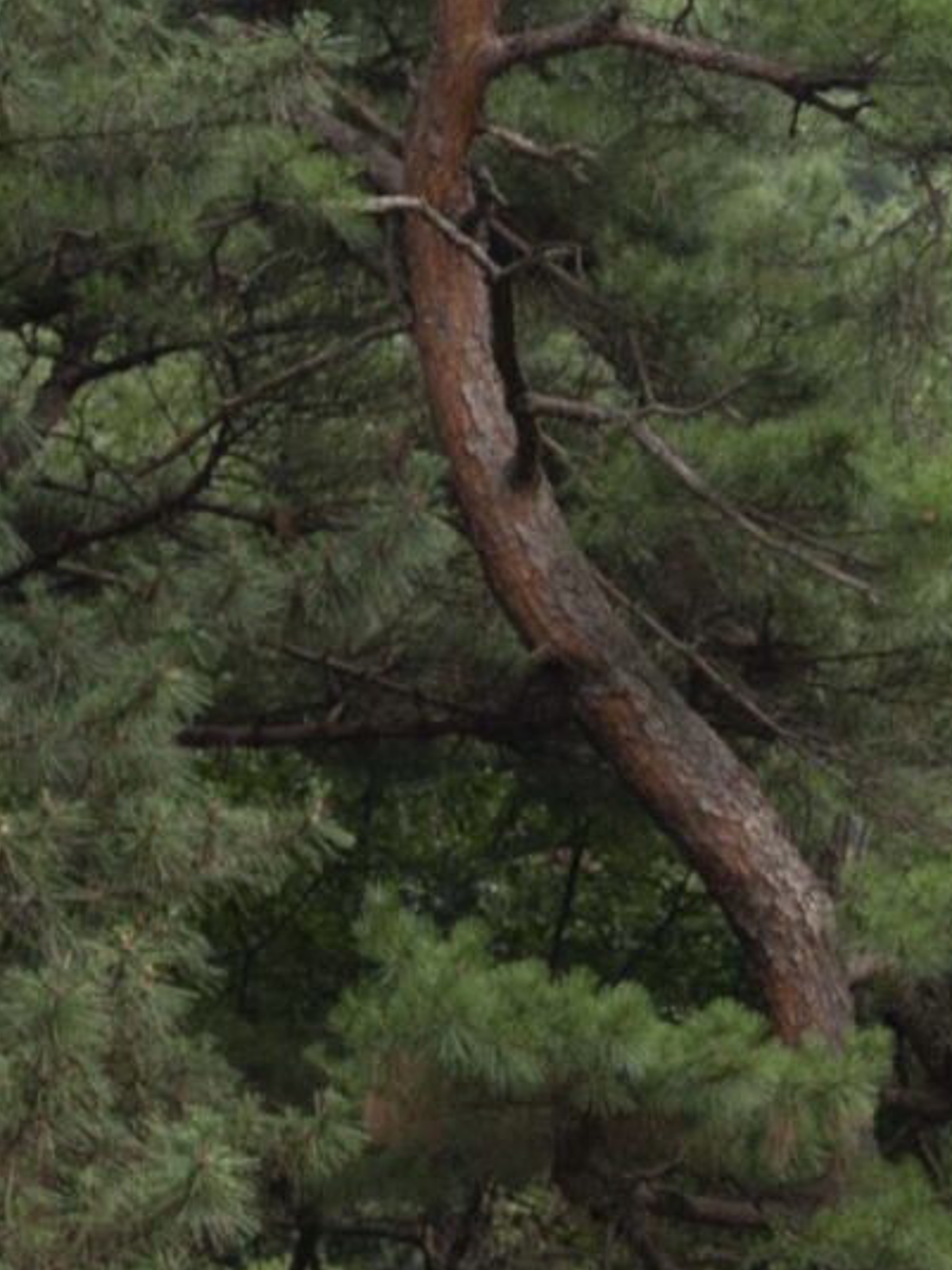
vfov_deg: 8.6
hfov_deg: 6.0
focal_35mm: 230
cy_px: 925
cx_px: 2735
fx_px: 8437
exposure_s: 1/60
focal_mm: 50
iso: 100
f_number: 6.3
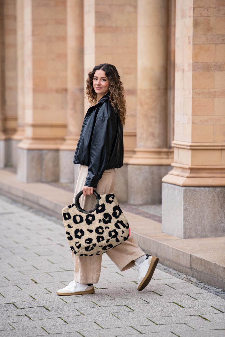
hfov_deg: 6.9
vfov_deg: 10.3
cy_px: 168
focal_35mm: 200
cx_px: 112
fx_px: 1875
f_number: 4
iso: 1600
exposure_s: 1/500
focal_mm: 200
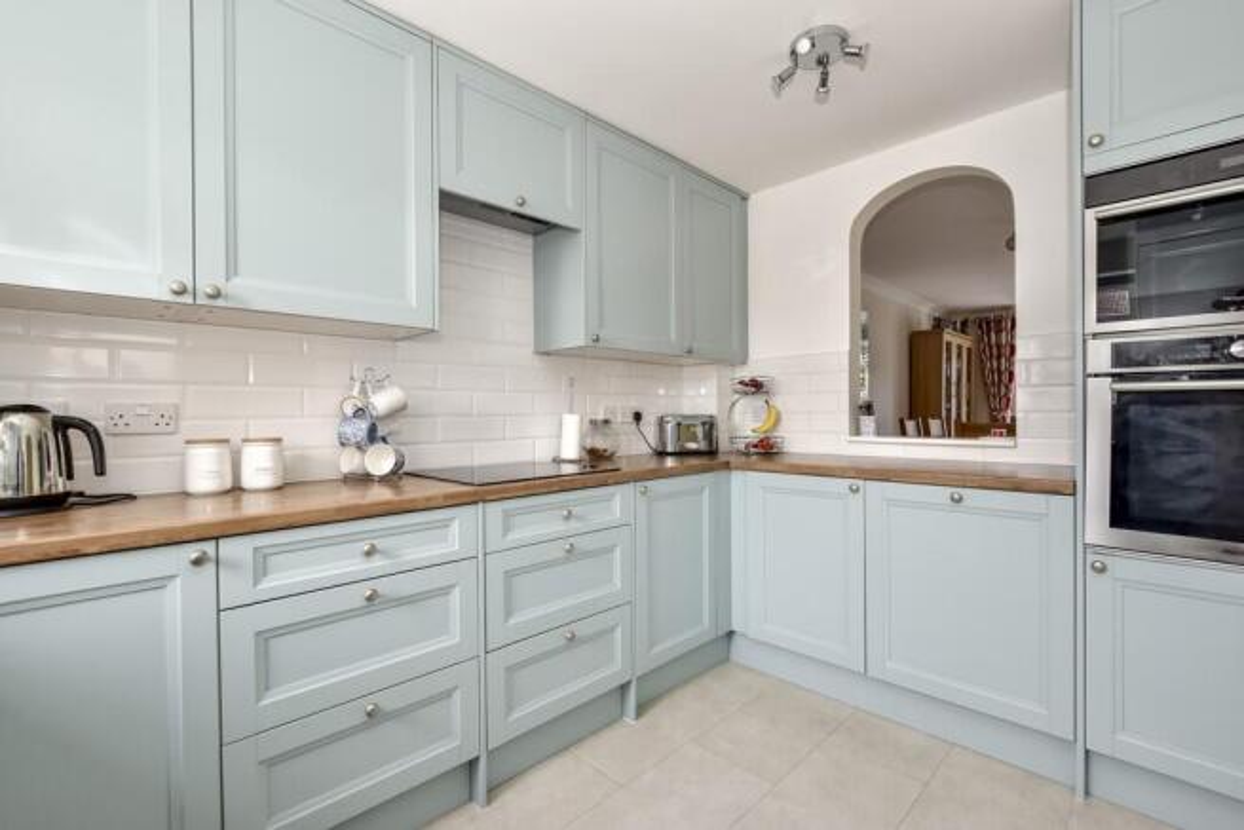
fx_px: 518
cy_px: 415
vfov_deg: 77.4
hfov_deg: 100.4
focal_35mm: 15
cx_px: 622
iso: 640
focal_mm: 10
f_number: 8
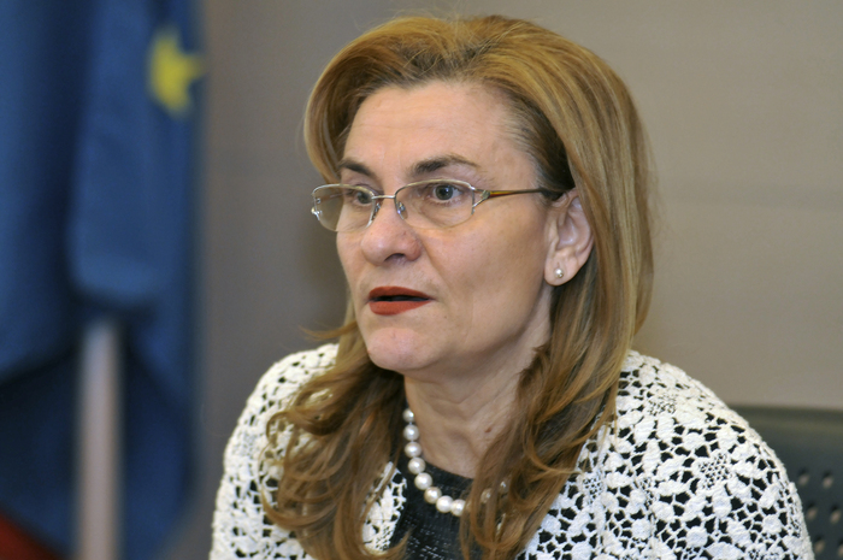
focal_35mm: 240
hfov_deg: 8.6
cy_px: 280
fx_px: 5613
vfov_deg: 5.7
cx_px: 422
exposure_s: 1/125
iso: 800
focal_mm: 160
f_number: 3.2
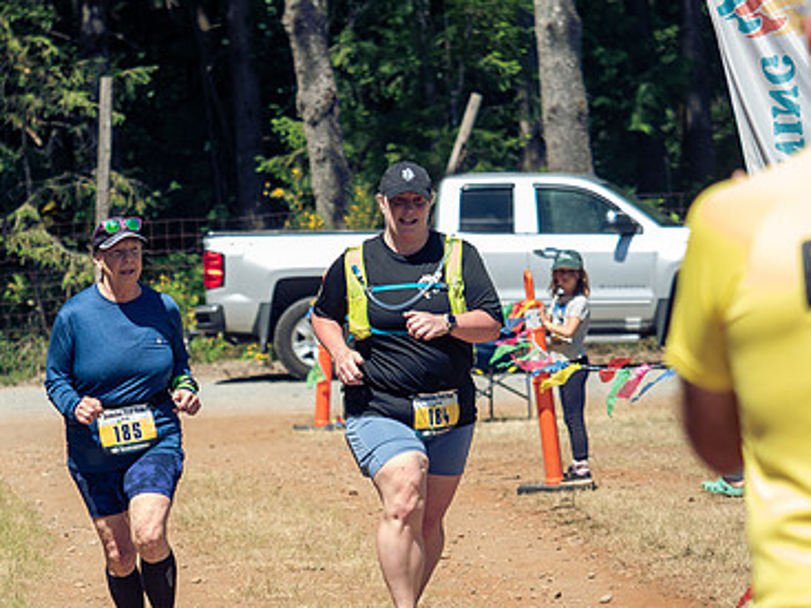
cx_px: 208
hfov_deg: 9.3
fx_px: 4965
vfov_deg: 7.0
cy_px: 423
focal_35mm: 212
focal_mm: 67
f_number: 2.8
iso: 200
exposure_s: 1/2000
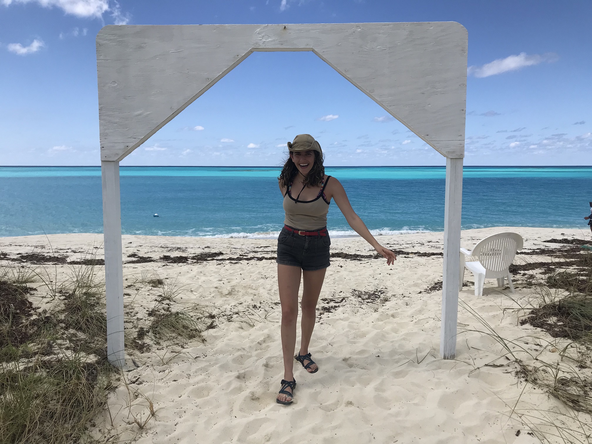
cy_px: 222
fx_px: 479
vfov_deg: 49.7
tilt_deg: -6.5
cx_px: 296
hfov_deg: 63.4
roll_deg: -0.2
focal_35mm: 28
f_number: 1.8
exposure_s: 1/2907
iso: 20
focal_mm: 3.99
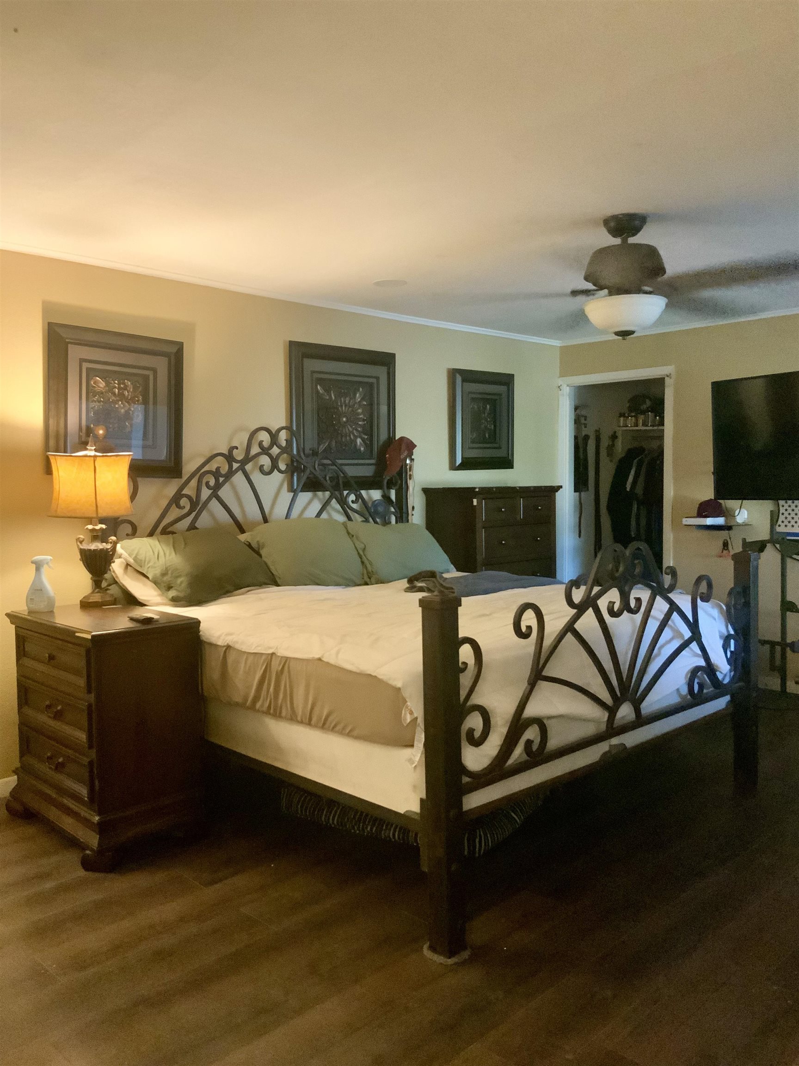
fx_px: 892
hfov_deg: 48.2
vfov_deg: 61.7
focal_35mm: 29
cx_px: 400
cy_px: 533
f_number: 1.8
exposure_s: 1/30
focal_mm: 3
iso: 500
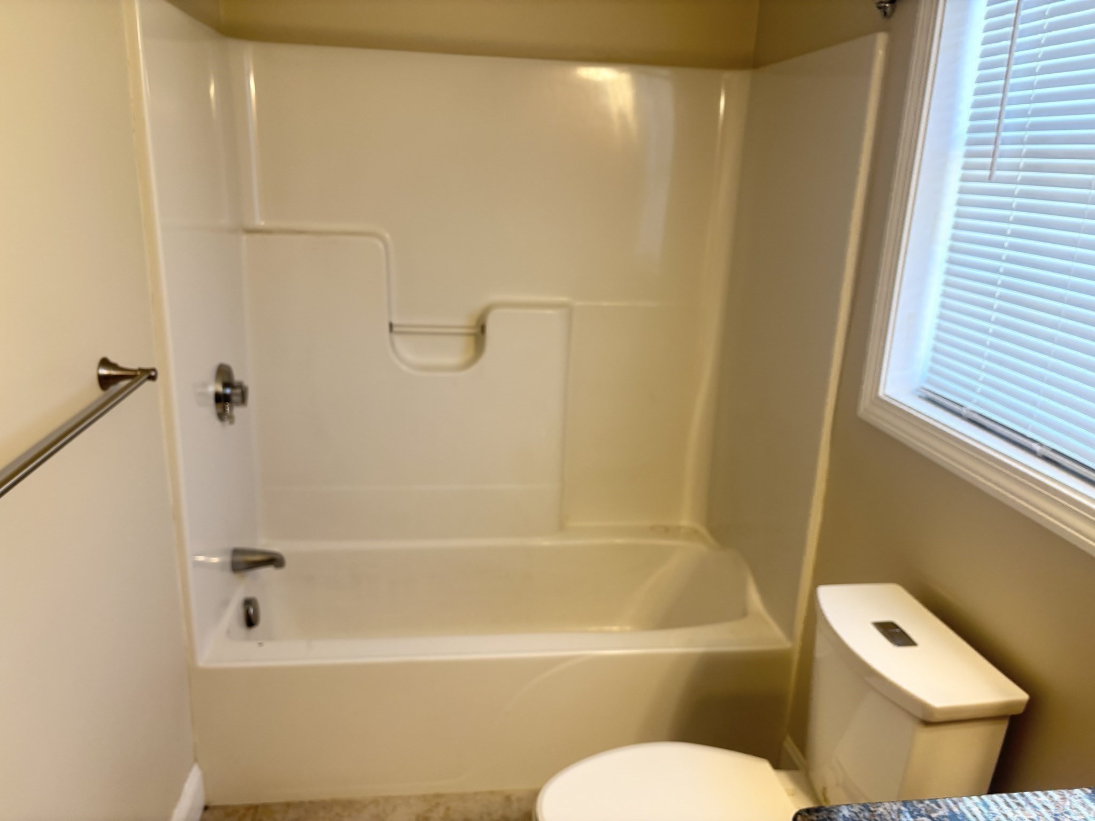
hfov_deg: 67.3
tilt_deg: -16.0
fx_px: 822
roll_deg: -2.9
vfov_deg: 53.1
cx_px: 548
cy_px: 410
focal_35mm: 26
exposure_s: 1/60
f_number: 1.6
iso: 80
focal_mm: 5.96
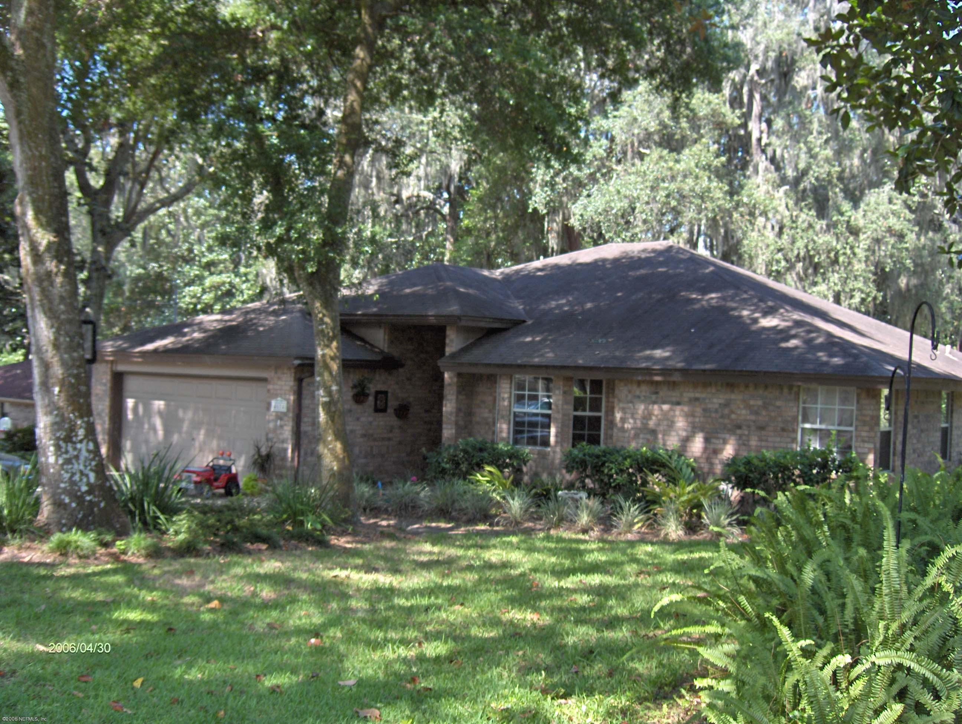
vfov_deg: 36.9
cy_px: 362
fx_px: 1085
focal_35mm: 39
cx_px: 481
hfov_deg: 47.8
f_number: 2.8
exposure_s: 1/181
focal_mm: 8
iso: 129
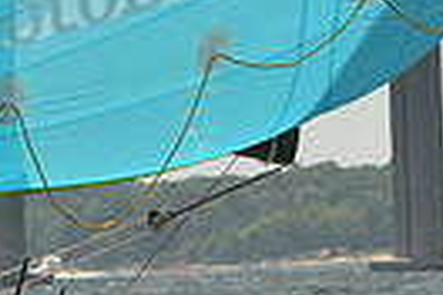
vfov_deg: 2.8
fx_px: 6054
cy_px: 206
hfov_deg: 4.2
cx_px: -265
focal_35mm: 492
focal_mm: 112
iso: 250
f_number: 7.1
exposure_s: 1/640
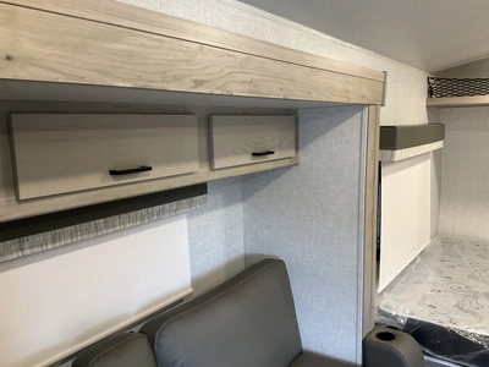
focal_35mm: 29
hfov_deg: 61.7
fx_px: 410
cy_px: 184
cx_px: 244
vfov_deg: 48.2
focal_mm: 3
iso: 160
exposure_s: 1/60
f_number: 1.8
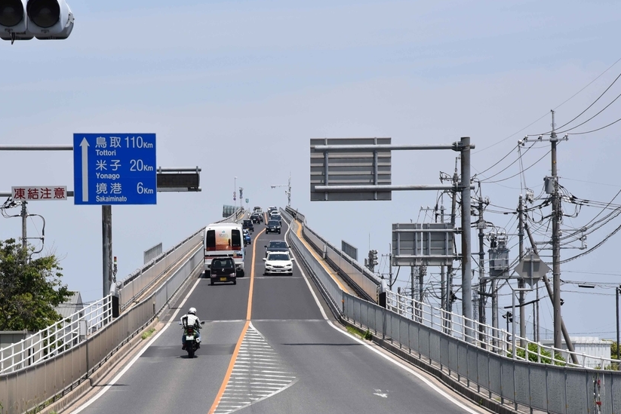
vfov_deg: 7.8
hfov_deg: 11.7
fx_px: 3019
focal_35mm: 175
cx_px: 237
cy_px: 291
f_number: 14
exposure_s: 1/800
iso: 560
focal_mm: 120
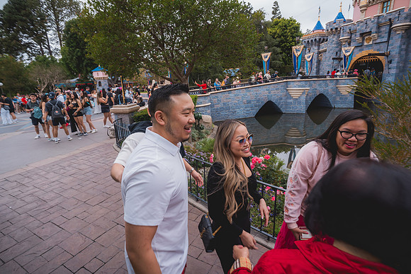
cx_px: 206
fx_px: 206
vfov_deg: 67.4
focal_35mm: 18
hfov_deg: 90.0
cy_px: 137
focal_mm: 18
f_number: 5.6
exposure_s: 1/60
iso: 125
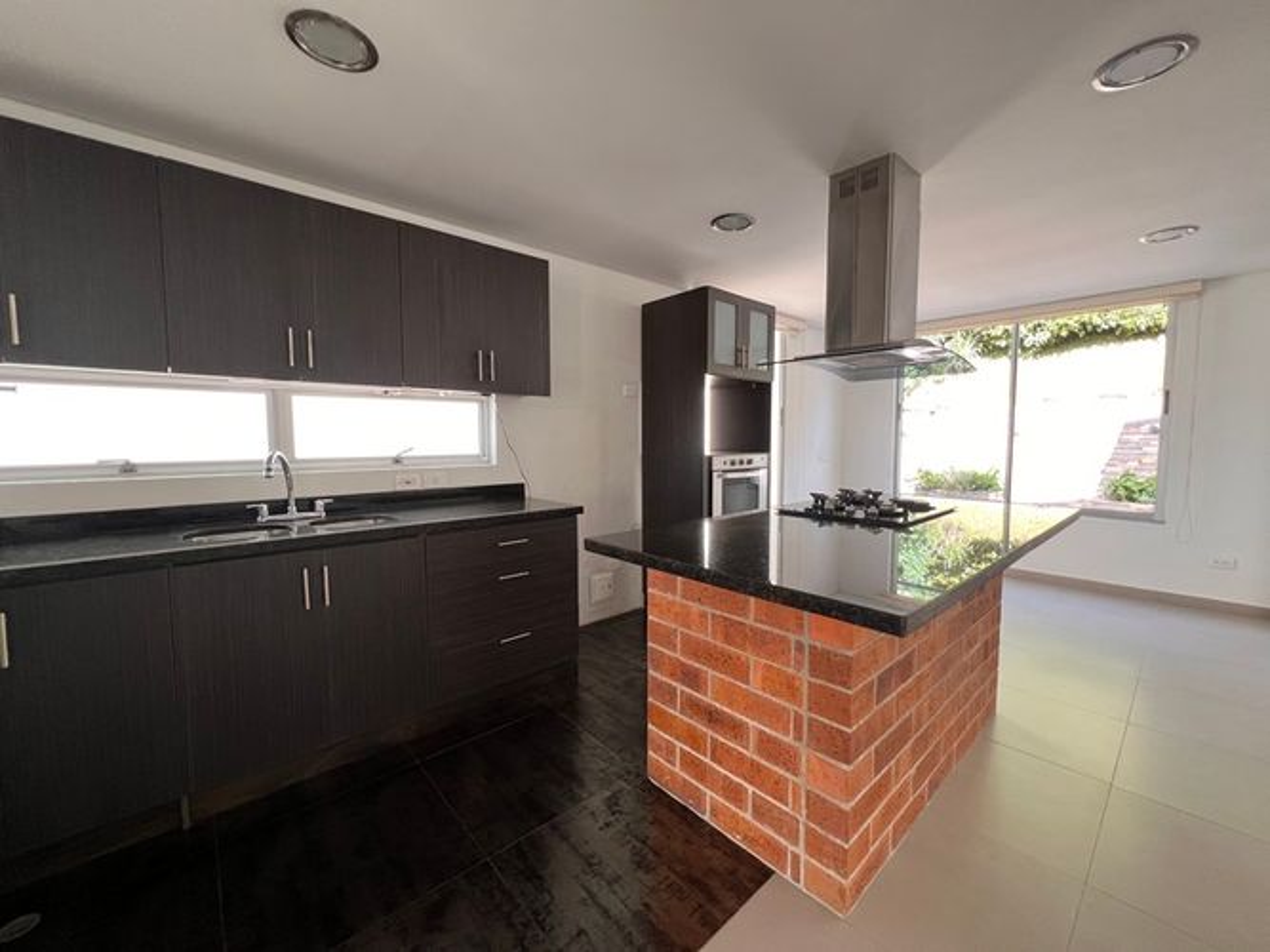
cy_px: 476
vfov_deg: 89.9
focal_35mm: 13
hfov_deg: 106.2
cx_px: 635
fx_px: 477
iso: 125
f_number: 1.8
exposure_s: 1/99
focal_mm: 1.57
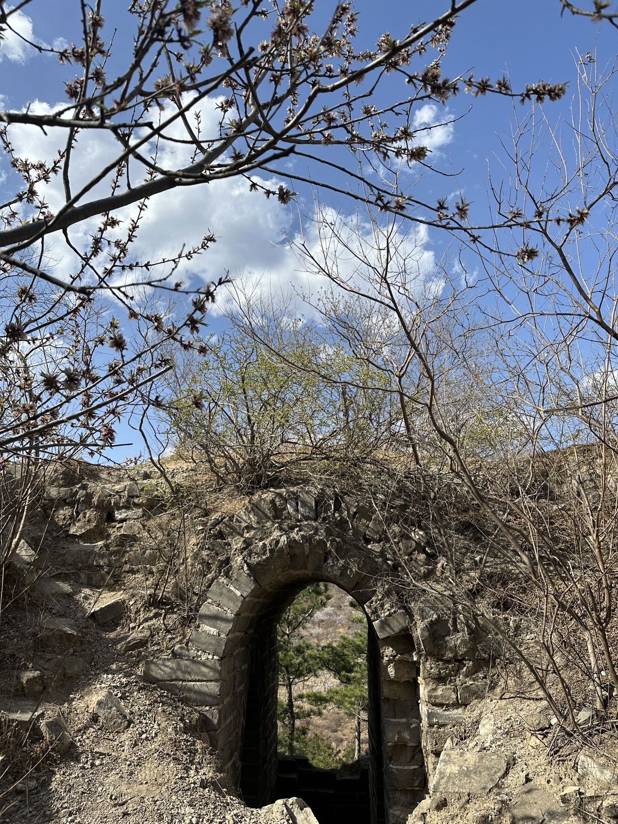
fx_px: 571
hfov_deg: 56.8
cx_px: 309
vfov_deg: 71.6
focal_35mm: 24
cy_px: 412
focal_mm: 6.86
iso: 80
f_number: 1.78
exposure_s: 1/4016
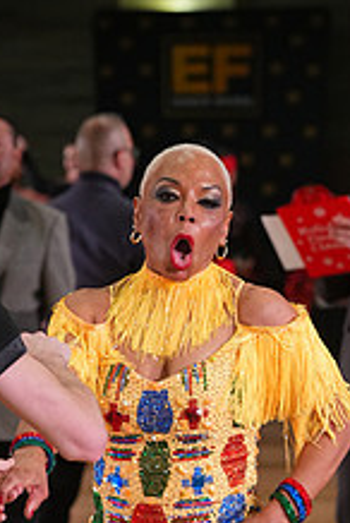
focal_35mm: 343
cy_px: 617
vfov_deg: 6.0
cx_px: 44
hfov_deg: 4.0
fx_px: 4986
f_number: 5.6
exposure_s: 1/200
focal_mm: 129
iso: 2500
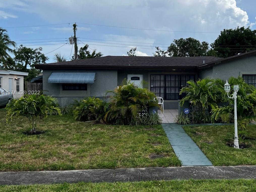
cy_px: 93
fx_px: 303
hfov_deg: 45.4
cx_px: 161
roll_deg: -0.6
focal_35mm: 41
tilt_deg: -2.2
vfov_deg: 35.1
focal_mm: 5.7
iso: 50
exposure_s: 1/3165
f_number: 1.5
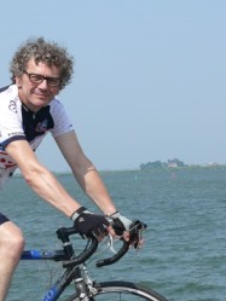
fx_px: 1252
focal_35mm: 144
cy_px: 221
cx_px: 47
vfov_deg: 13.7
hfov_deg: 10.3
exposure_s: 1/400
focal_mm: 16.9
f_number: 5.6
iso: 100
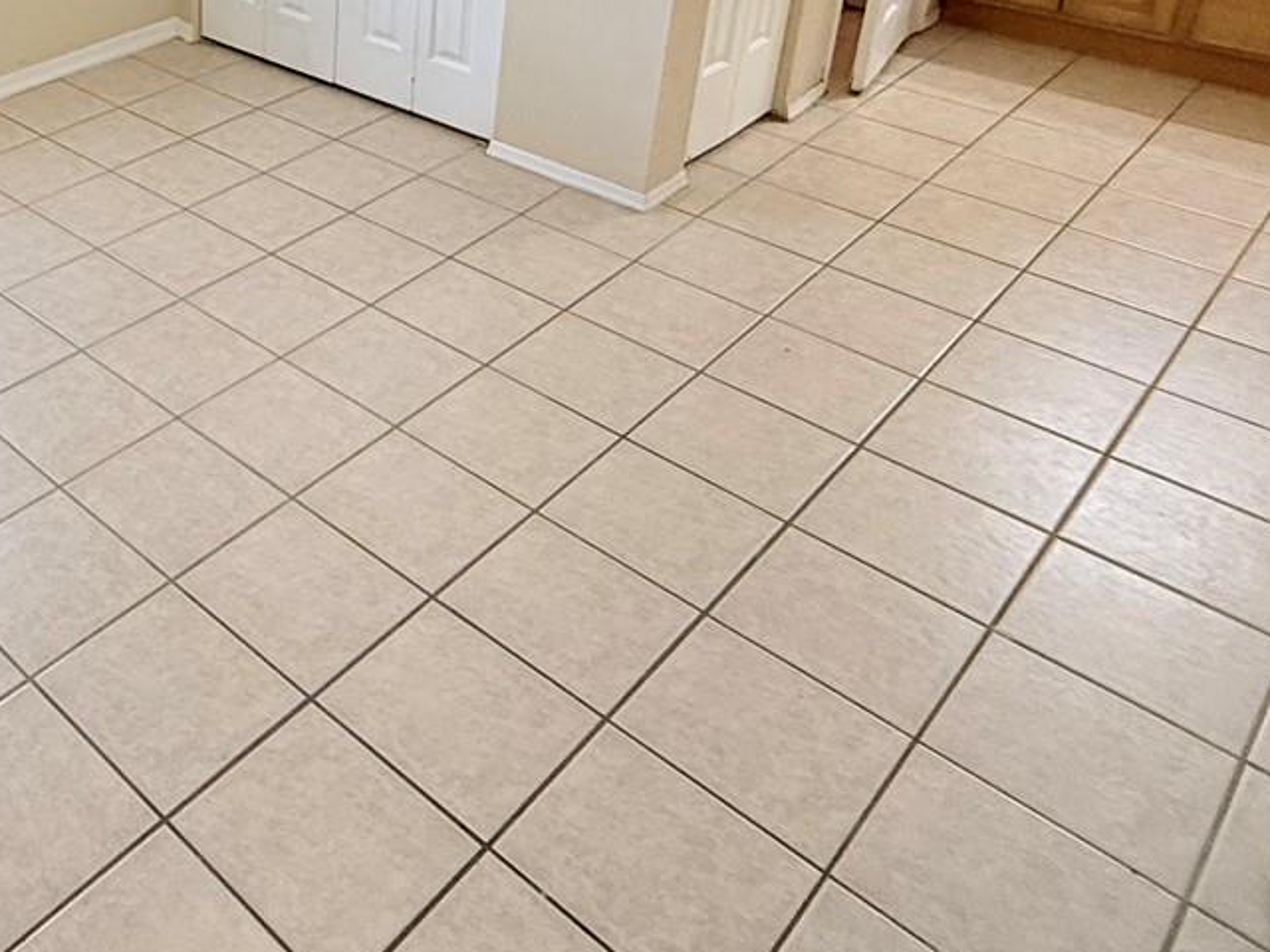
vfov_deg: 37.0
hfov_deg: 46.3
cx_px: 73
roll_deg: +2.3
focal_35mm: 35
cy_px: 30
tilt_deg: -21.3
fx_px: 1284
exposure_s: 1/120
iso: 250
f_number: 2.2
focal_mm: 2.22
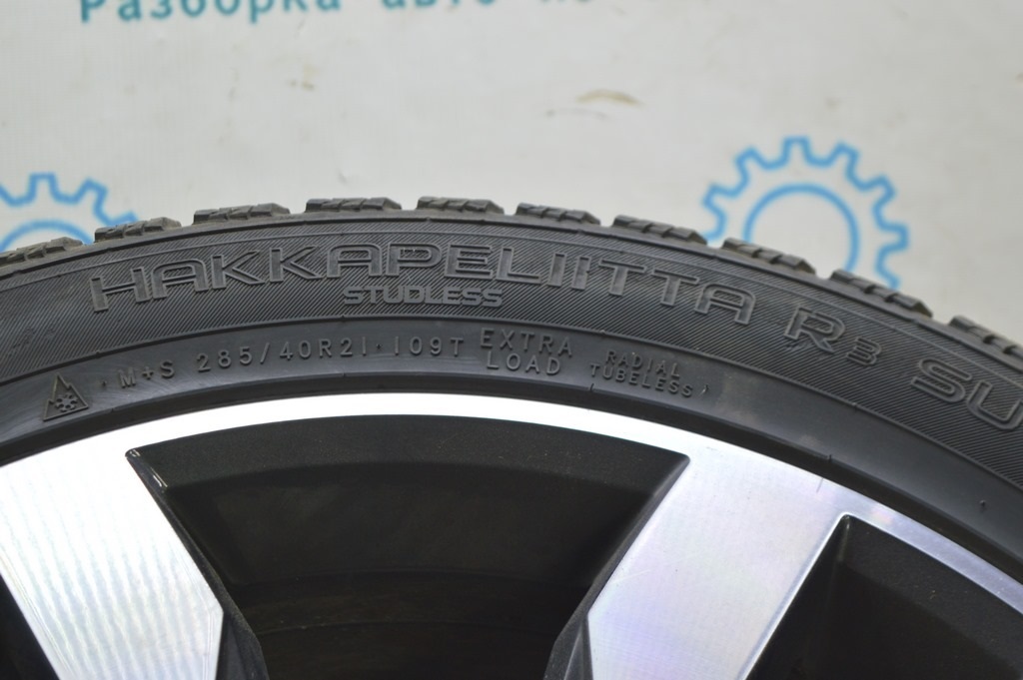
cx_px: 512
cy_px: 340
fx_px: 2129
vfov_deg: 18.2
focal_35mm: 75
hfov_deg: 27.0
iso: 400
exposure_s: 1/20
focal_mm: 50
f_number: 5.6
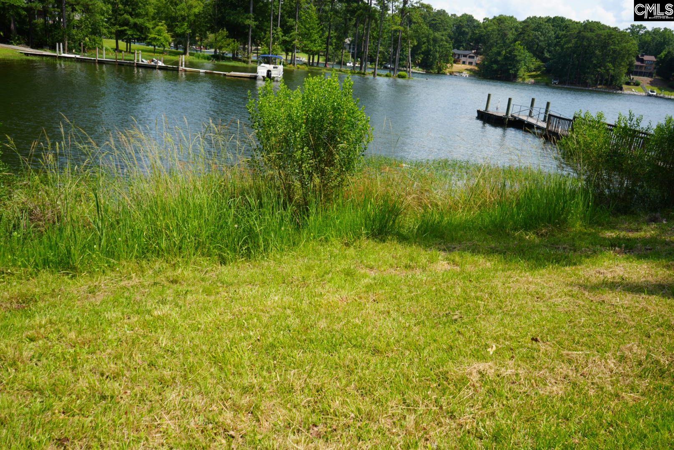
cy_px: 225
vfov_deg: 46.5
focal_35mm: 28
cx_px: 337
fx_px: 525
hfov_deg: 65.4
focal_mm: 28
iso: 100
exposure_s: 1/125
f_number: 9
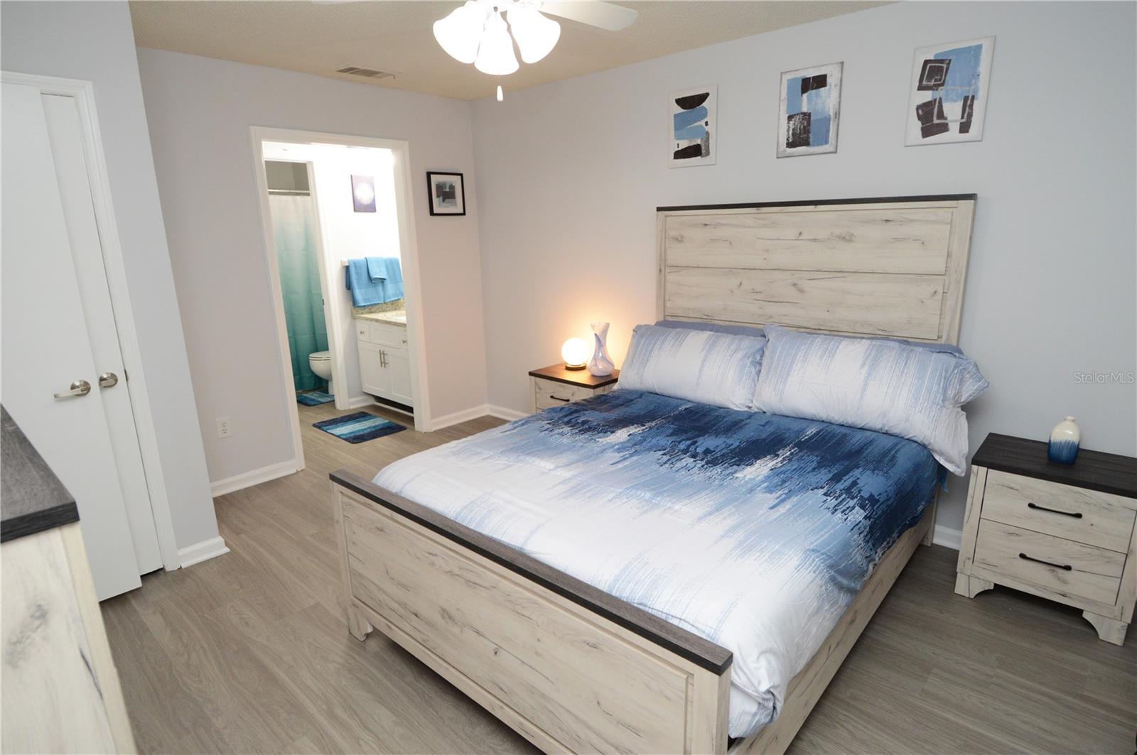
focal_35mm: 18
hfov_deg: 90.1
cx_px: 568
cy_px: 378
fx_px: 568
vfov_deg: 67.3
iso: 800
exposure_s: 1/60
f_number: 4.5
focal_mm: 12
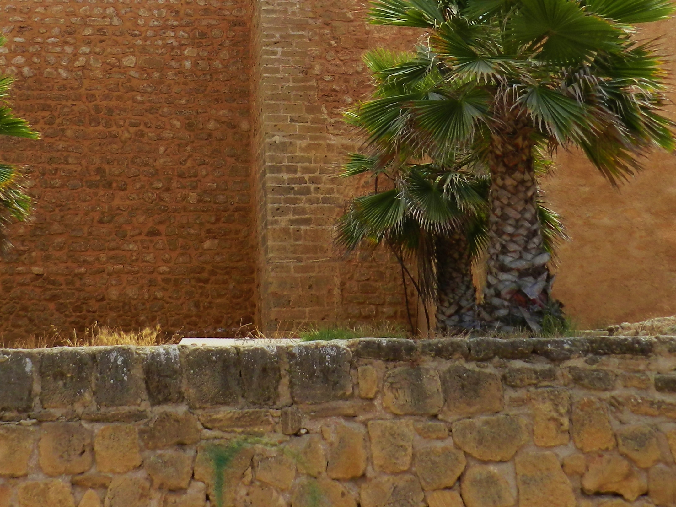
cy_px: 65
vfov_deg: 27.2
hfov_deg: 36.6
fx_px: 1015
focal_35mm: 52
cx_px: 243
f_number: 4
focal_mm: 5
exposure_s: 1/800
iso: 160
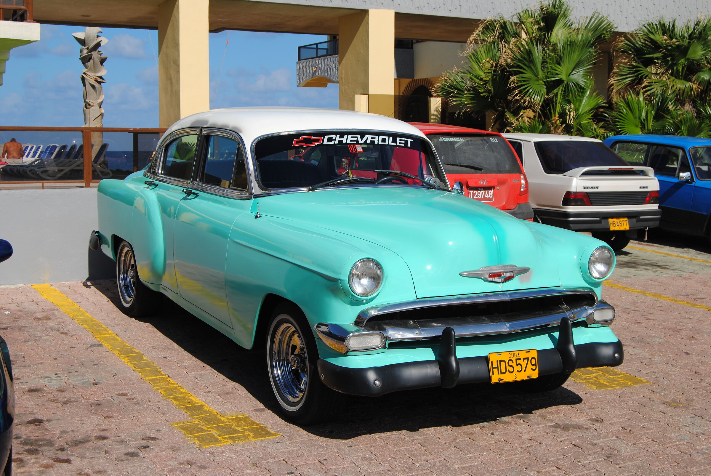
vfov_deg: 26.6
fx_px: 1009
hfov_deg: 38.8
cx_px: 356
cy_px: 238
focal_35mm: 51
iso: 100
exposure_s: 1/400
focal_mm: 34
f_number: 10
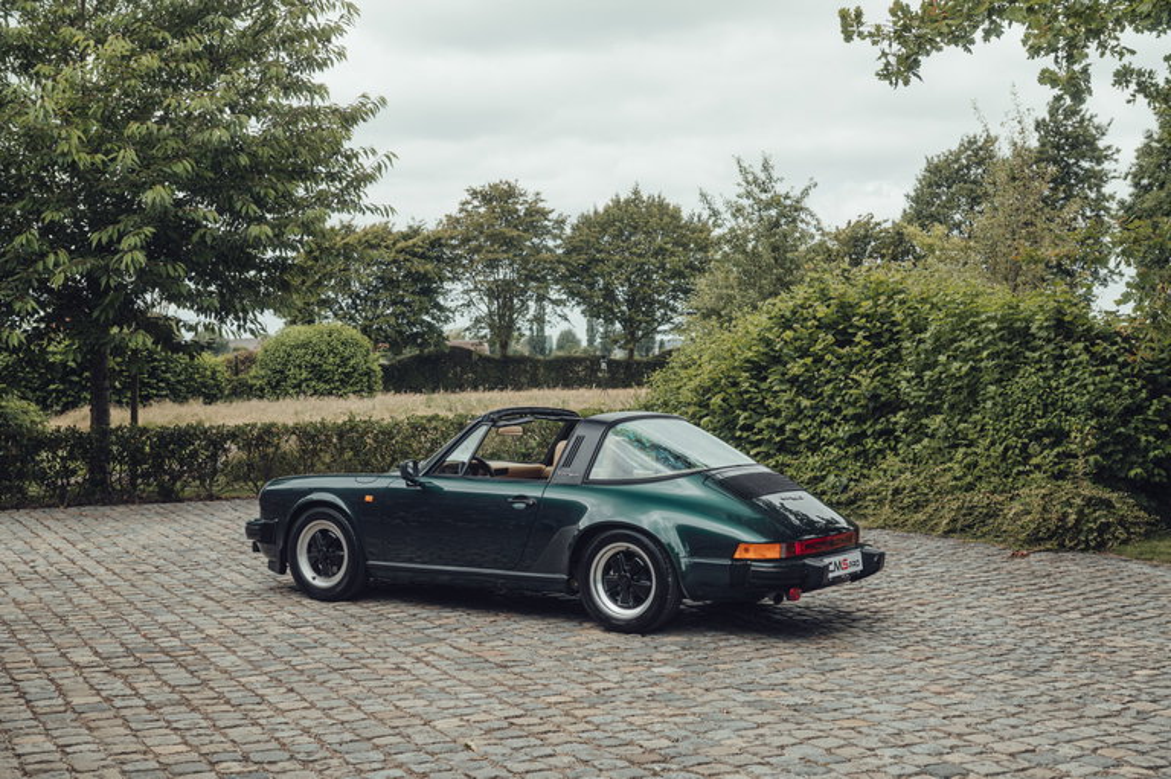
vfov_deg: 28.0
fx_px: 1560
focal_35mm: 48
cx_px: 586
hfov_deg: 41.1
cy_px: 390
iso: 200
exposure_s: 1/125
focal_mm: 48
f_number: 5.6
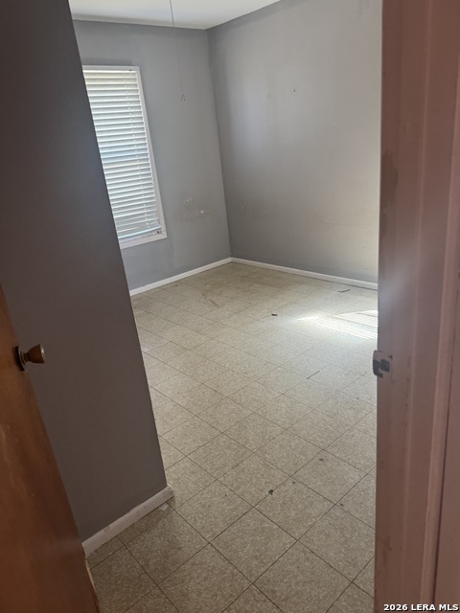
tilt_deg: -18.3
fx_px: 425
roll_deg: +8.3
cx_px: 230
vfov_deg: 71.6
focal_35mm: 24
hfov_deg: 56.8
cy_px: 306
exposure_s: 1/67
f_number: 1.78
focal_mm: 6.76
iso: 200
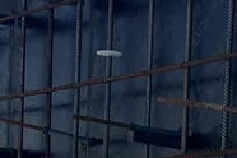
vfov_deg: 6.5
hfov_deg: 10.0
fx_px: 1336
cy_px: 326
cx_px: 280
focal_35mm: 203
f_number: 1.5
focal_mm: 5.7
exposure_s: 1/4115
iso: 50
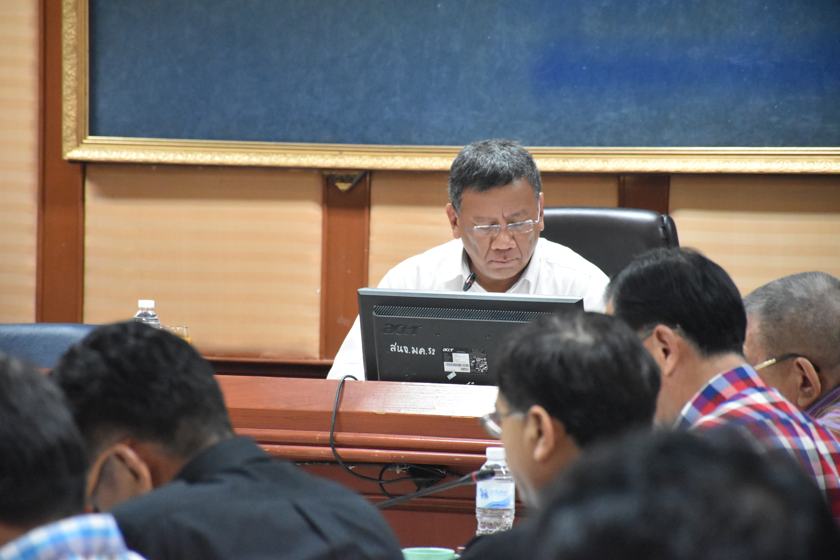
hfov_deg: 9.8
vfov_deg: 6.5
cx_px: 420
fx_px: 4900
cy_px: 280
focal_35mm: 210
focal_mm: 140
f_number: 5.6
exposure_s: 1/125
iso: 6400
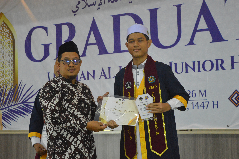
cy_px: 80
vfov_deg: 18.1
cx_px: 120
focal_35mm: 75
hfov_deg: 27.0
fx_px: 497
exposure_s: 1/125
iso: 3200
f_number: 5.6
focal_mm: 50
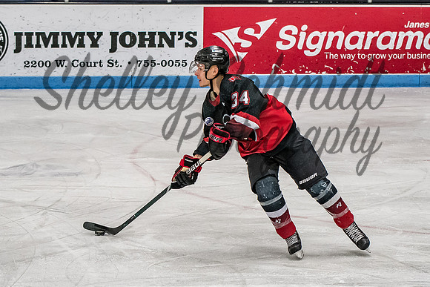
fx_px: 2193
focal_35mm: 184
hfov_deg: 11.2
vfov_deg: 7.5
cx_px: 228
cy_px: 141
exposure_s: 1/800
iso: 1600
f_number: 3.5
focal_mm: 78
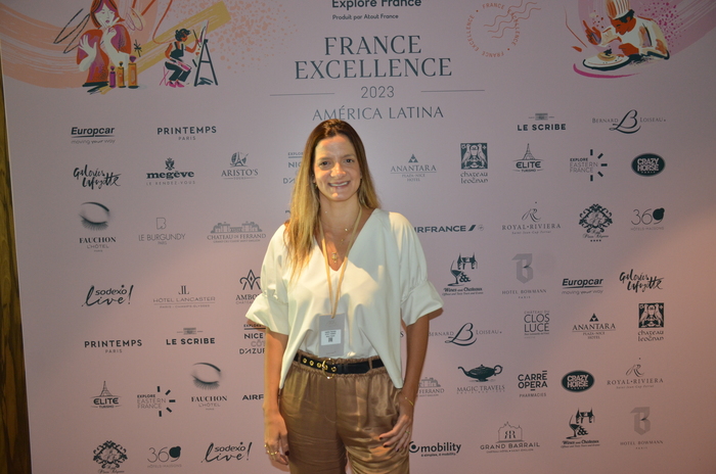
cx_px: 358
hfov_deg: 57.3
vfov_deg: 39.8
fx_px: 655
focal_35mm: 33
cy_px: 237
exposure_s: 1/60
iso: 800
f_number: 3.5
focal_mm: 22
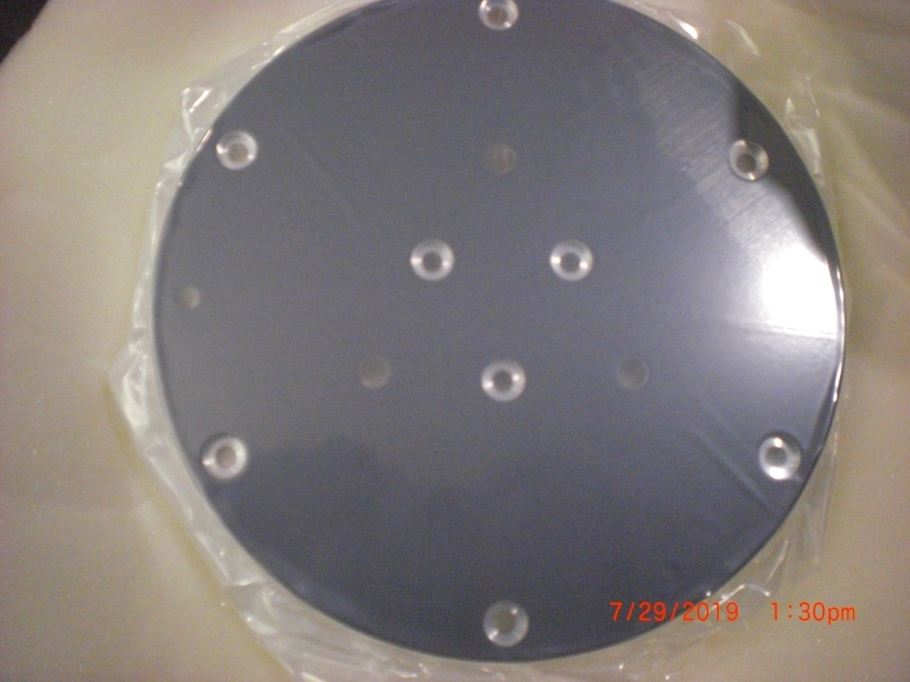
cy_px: 341
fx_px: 999
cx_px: 455
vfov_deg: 37.7
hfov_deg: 49.0
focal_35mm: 38
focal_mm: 6.3
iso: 800
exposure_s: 1/125
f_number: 3.1
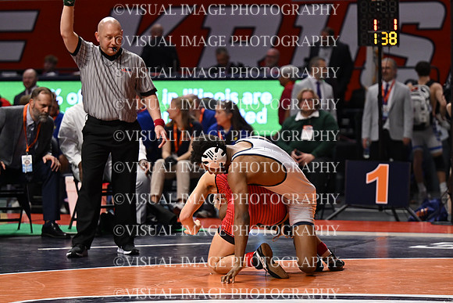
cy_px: 152
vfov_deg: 8.7
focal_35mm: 157
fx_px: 1976
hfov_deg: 13.1
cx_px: 226
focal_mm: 105
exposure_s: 1/1000
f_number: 2.8
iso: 1400
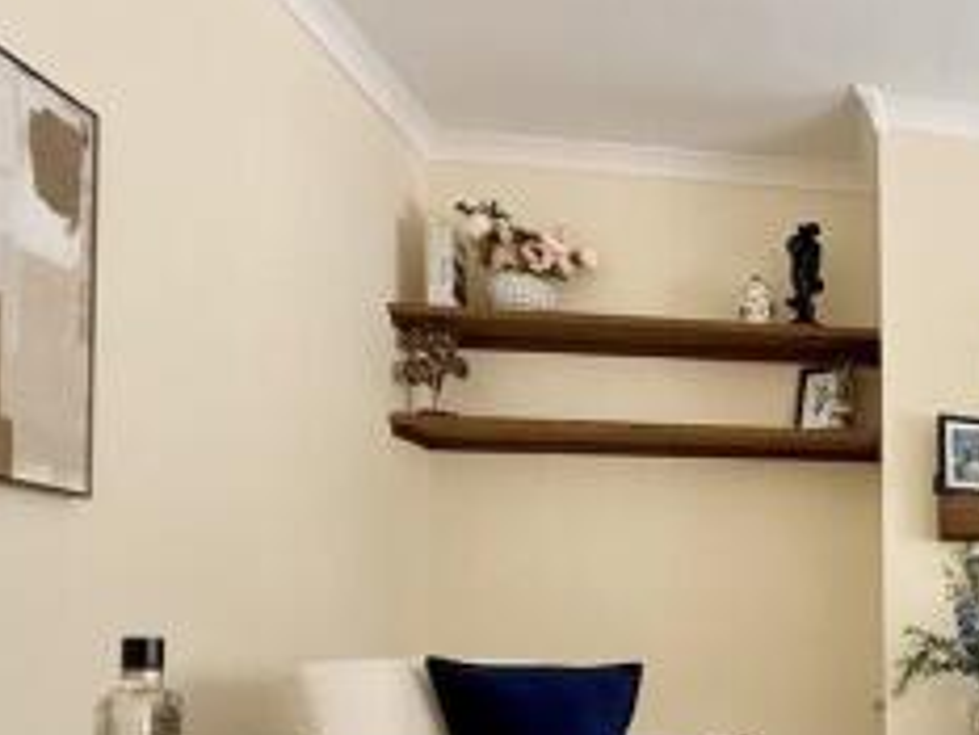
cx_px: 1116
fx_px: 990
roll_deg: +0.9
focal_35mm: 35
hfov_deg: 40.6
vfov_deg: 38.5
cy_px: 632
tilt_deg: +1.3
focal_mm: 2.22
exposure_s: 1/100
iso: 160
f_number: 2.2
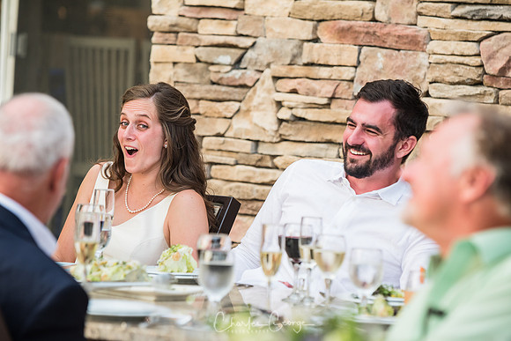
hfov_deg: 8.9
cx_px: 256
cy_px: 170
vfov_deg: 5.9
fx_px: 3301
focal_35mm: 232
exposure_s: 1/125
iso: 400
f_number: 3.2
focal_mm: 155
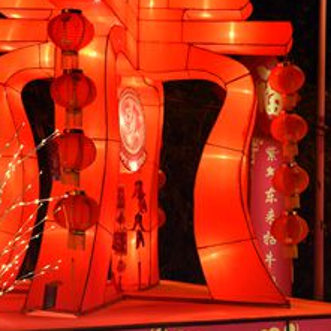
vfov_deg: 26.1
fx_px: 714
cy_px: 158
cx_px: 195
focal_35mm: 66
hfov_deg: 26.1
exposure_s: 1/80
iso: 1600
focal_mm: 38
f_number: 5.6
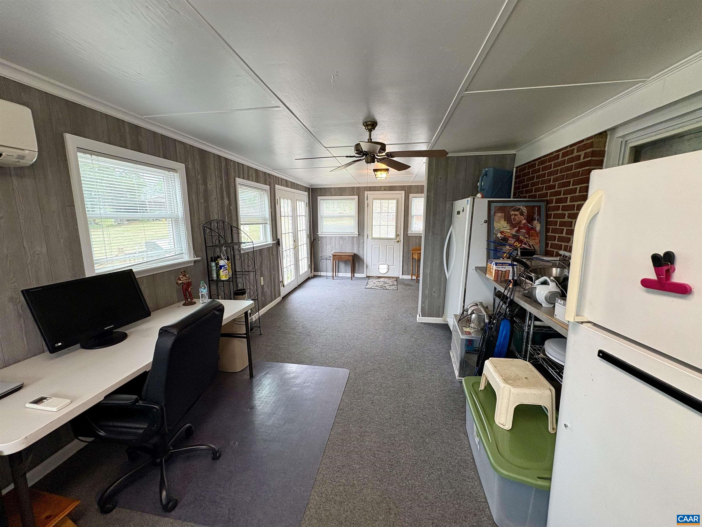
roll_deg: +0.3
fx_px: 284
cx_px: 351
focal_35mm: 14
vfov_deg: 85.7
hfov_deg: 102.1
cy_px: 264
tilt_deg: -9.1
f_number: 2.2
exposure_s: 1/120
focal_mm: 2.22
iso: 100
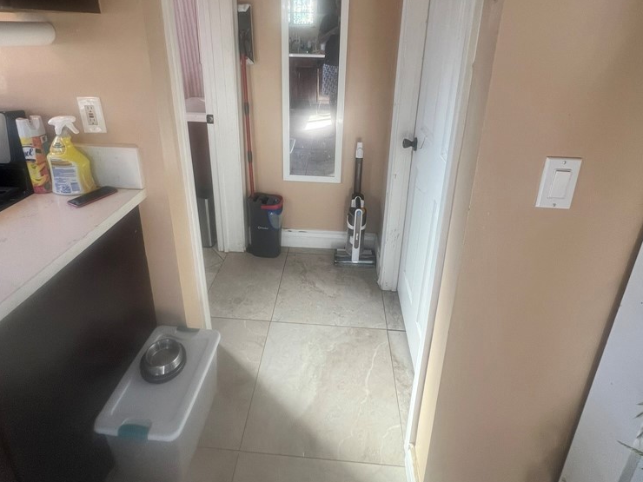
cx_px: 316
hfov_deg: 87.7
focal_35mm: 18
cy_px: 148
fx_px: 334
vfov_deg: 68.9
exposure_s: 1/120
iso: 160
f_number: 1.8
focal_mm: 1.57
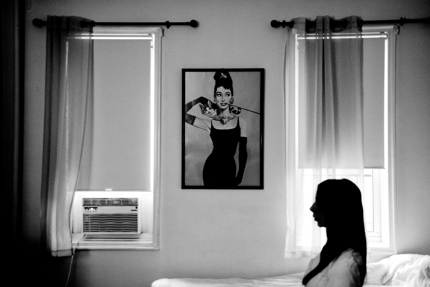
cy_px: 144
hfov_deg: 41.1
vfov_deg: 28.1
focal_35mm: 48
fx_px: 574
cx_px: 215
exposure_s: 1/40
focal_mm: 48
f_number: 4.8
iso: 1600
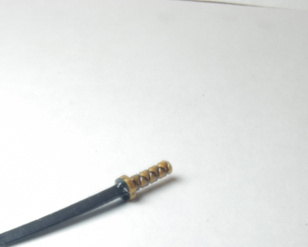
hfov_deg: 12.8
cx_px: 117
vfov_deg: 10.3
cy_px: 196
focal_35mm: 150
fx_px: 1367
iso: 100
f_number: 36
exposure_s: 1/1.6
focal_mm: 55
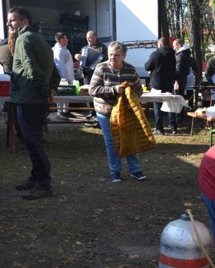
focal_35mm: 73
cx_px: 222
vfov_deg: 26.0
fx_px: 580
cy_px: 163
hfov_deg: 20.2
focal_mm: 28
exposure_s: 1/125
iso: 110
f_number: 5.6
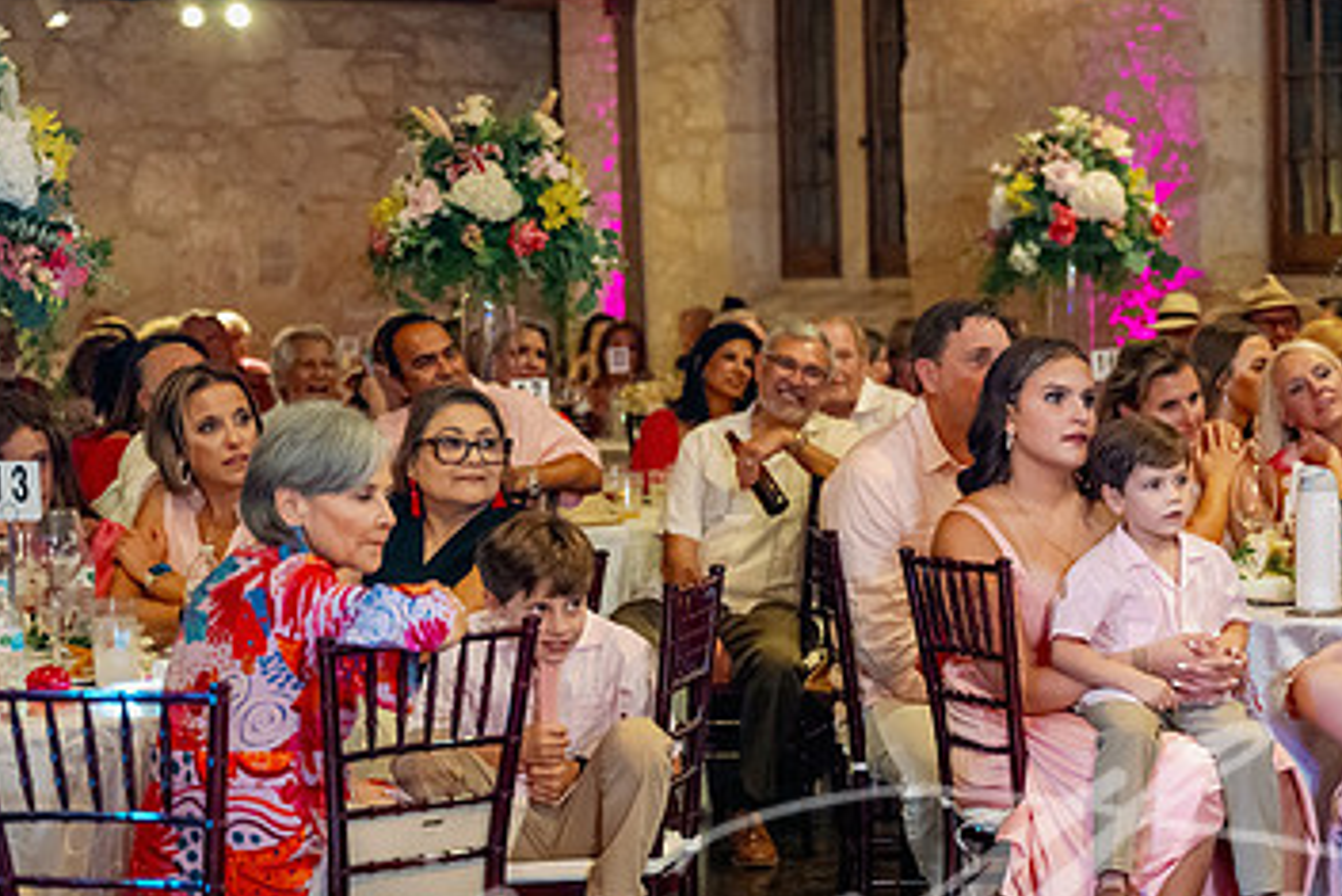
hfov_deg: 20.4
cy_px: 505
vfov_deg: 13.8
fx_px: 3692
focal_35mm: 99
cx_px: 1052
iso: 4000
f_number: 2.8
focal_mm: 60
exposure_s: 1/200
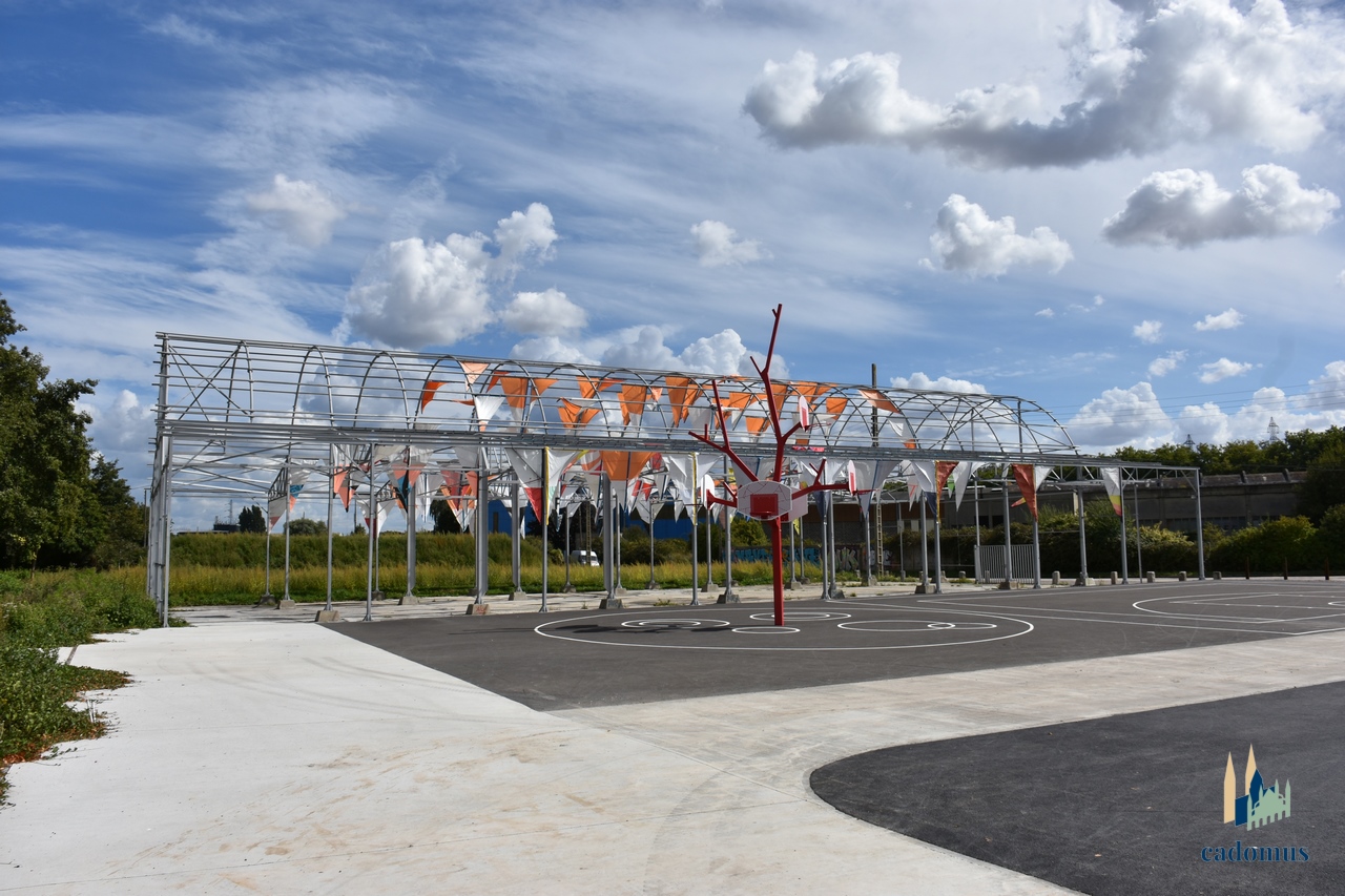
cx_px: 672
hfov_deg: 67.4
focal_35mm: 27
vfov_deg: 47.9
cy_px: 448
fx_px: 1009
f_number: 8
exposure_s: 1/500
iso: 100
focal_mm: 18
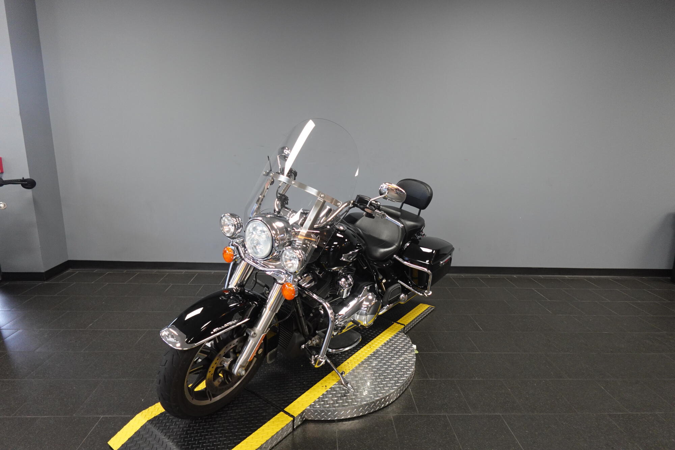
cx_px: 338
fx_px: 375
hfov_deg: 84.0
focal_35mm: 20
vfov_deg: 61.9
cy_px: 225
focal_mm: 7.6
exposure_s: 1/80
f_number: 2
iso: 500
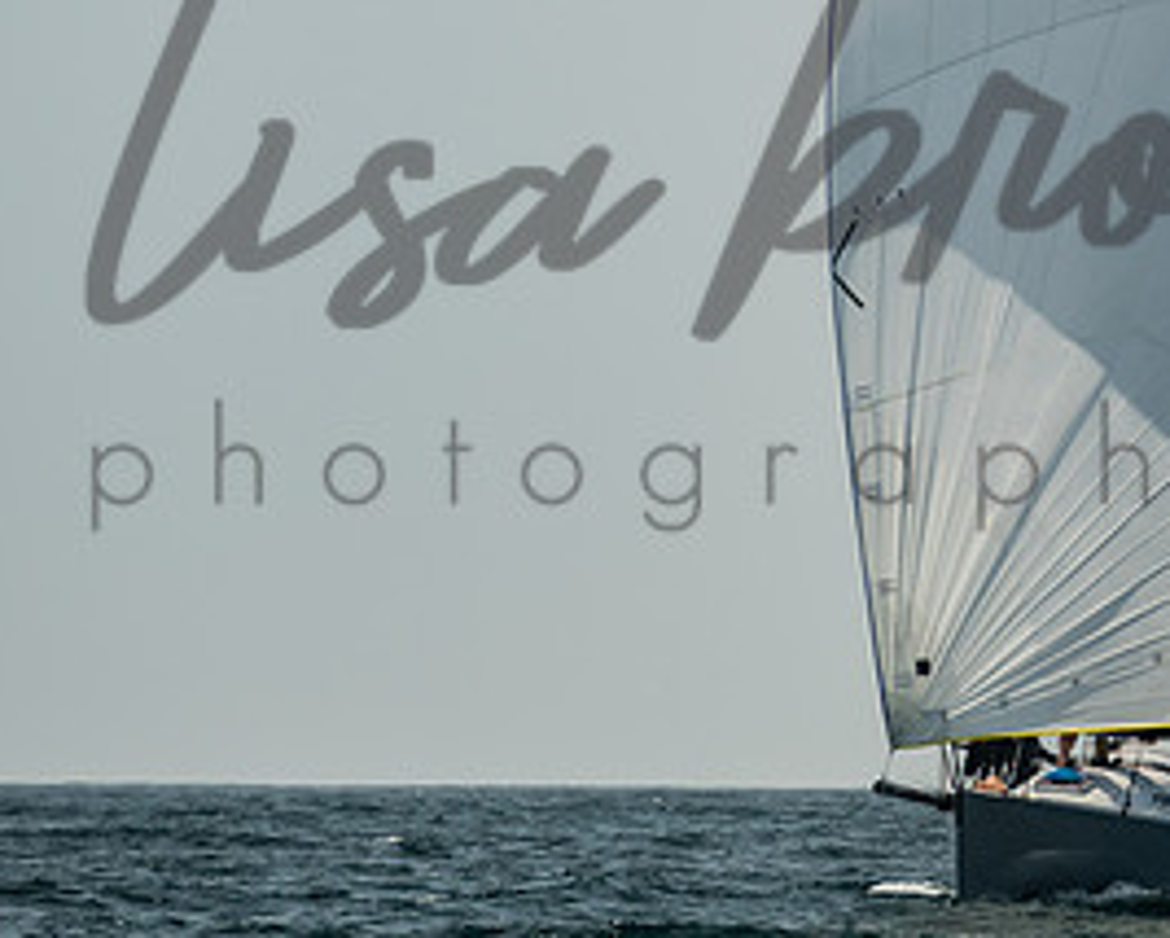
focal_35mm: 526
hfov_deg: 3.7
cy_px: 332
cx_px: 1065
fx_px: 18227
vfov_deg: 2.9
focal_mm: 200
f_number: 6.3
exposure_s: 1/800
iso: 320
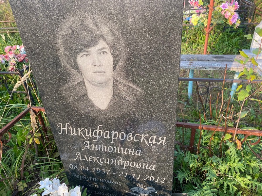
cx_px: 131
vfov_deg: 53.1
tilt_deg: -31.1
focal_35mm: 26
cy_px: 98
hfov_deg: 67.3
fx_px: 197
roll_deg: +4.9
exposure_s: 1/588
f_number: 1.8
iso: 32
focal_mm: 4.25
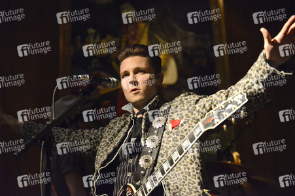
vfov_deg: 19.4
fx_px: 573
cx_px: 148
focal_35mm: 70
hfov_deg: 28.9
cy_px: 98
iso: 8063
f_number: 2.8
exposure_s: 1/200
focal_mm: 70
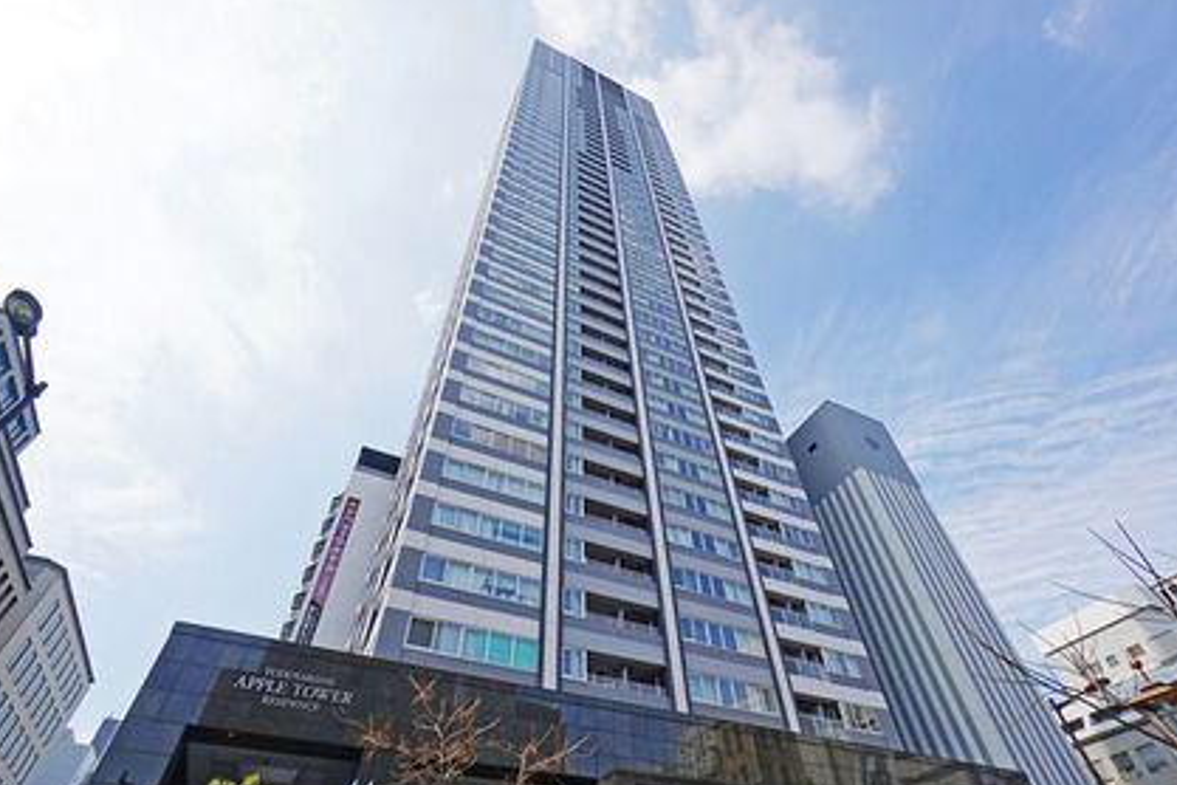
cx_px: 580
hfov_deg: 93.3
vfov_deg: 70.2
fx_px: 556
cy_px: 433
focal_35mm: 17
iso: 100
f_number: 11
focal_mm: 10
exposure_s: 1/125
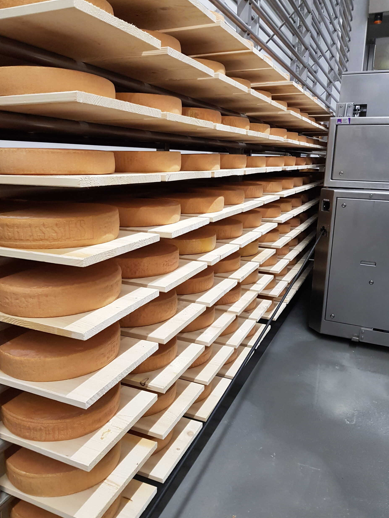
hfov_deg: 51.4
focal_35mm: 27
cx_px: 191
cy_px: 256
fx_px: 405
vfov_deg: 65.3
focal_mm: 4.2
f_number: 1.7
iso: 200
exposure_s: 1/50
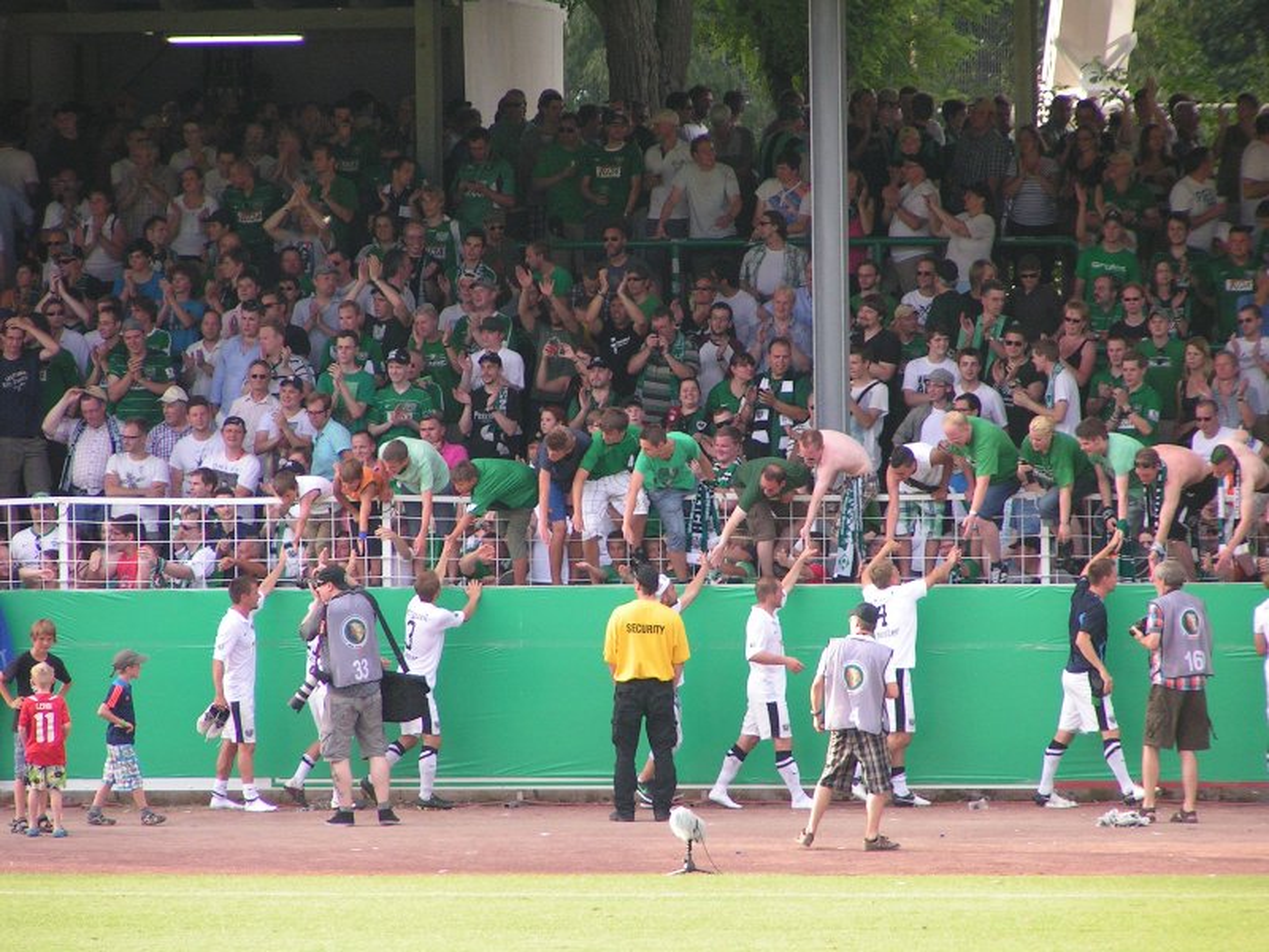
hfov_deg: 5.8
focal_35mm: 340
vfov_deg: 4.4
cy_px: 476
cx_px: 634
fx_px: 12464
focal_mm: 52
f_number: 3.5
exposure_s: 1/320
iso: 100
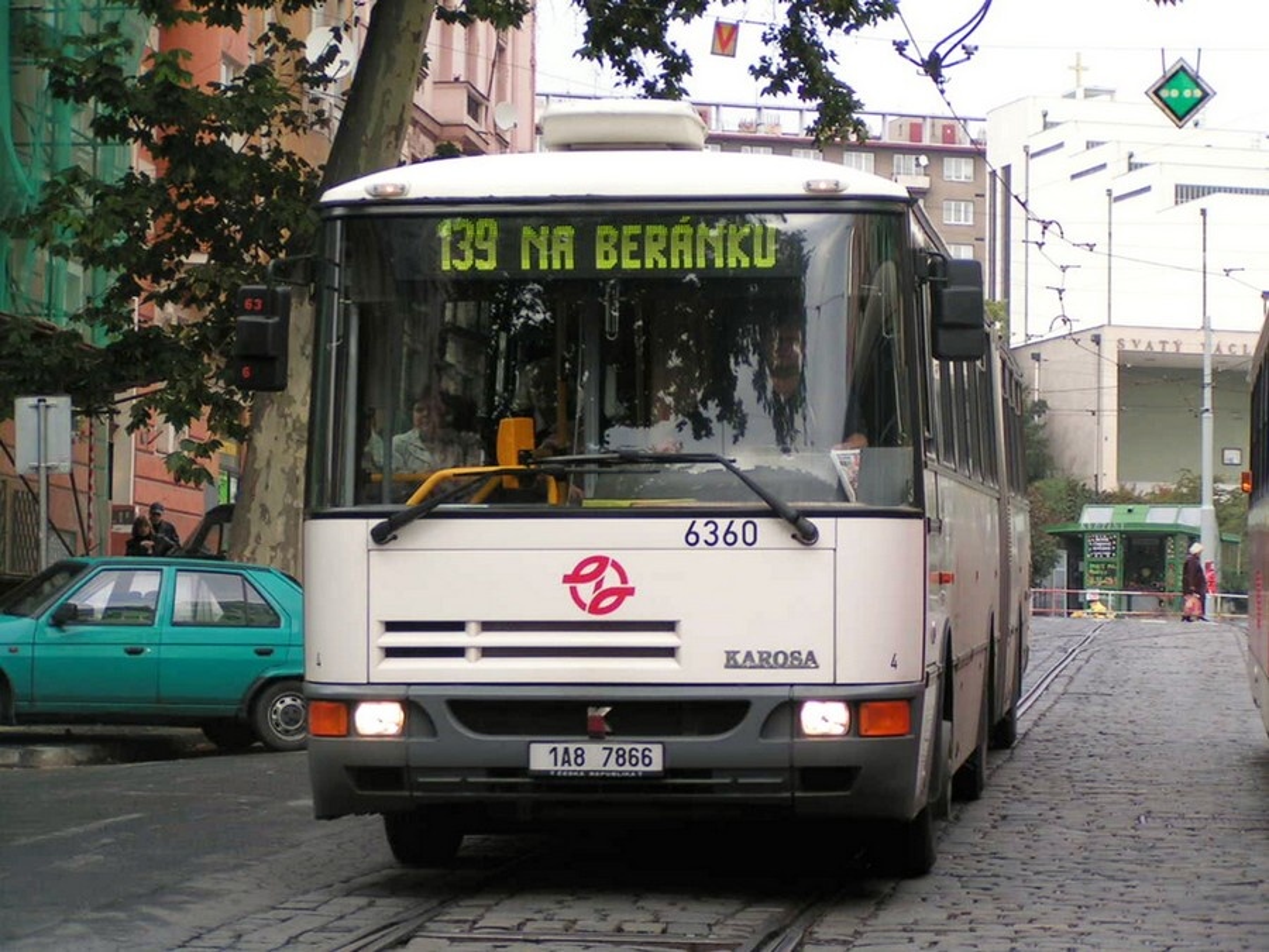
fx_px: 4362
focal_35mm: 119
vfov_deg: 12.5
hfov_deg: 16.6
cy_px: 476
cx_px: 634
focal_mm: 18.2
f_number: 3.5
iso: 50
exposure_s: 1/125
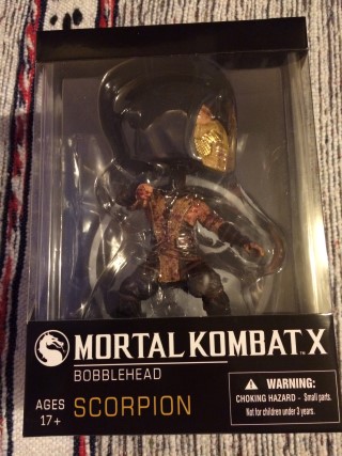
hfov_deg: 48.2
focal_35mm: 29
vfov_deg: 61.7
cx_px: 171
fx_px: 382
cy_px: 228
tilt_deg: -78.8
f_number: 2.2
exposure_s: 1/17
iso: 400
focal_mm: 4.15
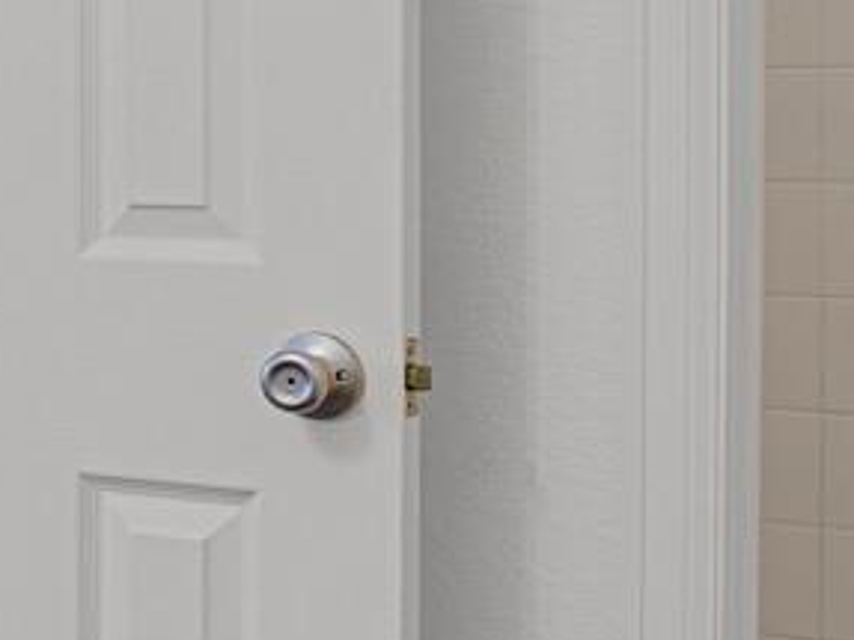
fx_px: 2244
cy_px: 125
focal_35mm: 91
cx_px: -855
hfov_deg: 16.4
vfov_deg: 16.1
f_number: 8
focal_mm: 17
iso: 250
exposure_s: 2.5
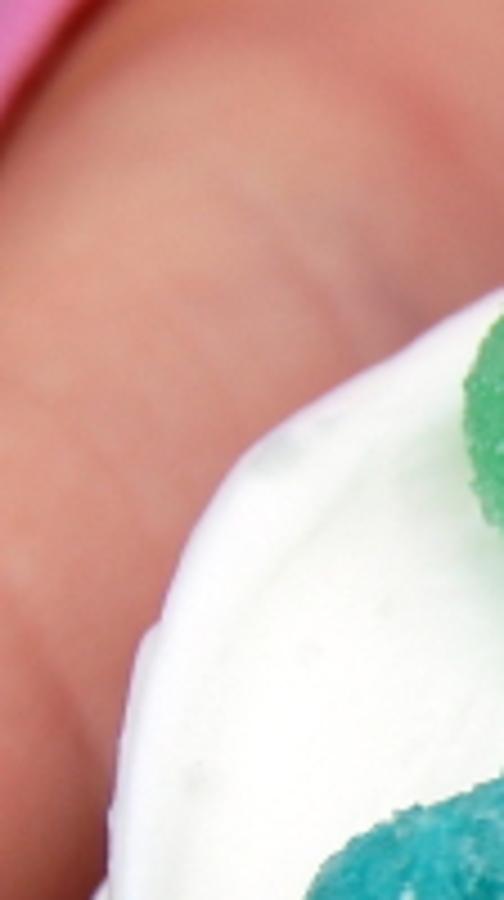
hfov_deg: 4.4
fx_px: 6365
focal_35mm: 267
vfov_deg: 8.0
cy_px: 961
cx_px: 1166
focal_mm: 40
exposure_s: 1/250
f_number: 8
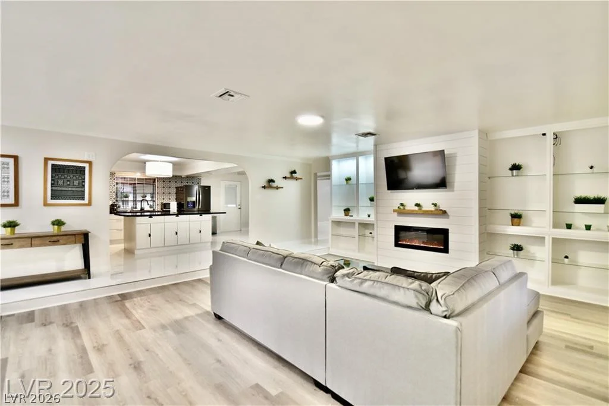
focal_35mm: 16
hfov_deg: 96.7
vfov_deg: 73.8
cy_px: 203
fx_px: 271
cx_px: 304
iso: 1000
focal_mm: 16
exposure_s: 1/60
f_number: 2.8
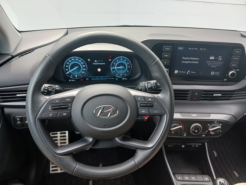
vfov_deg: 51.4
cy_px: 92
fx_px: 192
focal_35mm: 27
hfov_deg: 65.3
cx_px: 123
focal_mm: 4
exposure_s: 1/50
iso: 40
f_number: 1.8
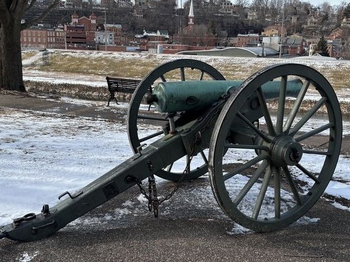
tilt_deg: -13.6
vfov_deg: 35.1
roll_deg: -1.2
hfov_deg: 45.8
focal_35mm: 41
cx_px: 182
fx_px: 414
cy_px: 146
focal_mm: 5.96
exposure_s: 1/1845
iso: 50
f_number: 1.6
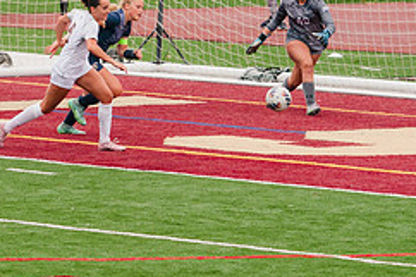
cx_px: -59
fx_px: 6917
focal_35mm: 599
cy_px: 154
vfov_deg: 2.3
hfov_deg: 3.4
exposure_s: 1/1600
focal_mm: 200
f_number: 5.6
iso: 500
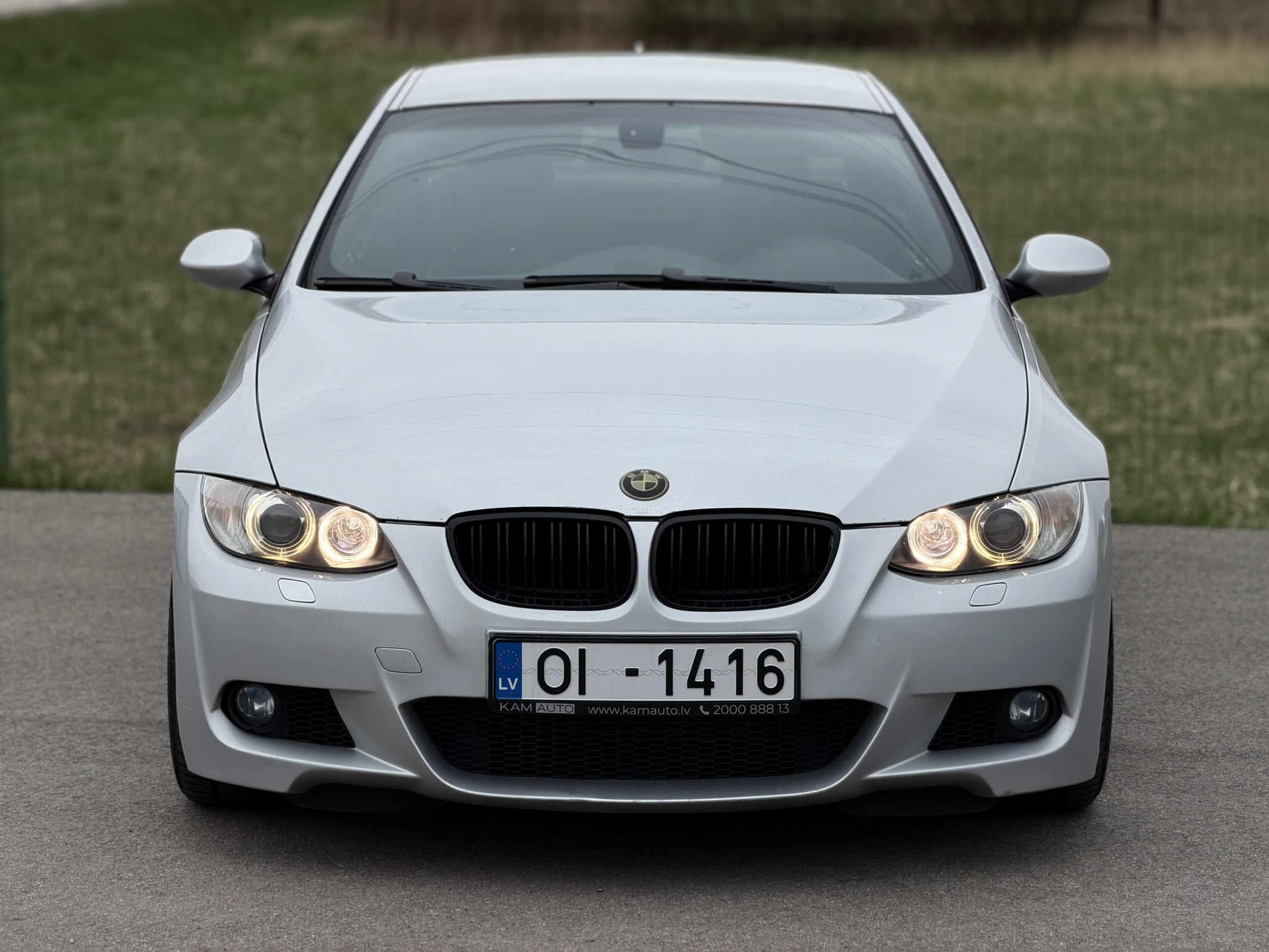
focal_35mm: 100
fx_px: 3666
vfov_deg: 14.8
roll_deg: +0.3
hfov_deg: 19.6
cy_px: 476
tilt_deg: -8.5
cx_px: 634
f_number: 2.8
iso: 50
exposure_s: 1/290
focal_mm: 16.89
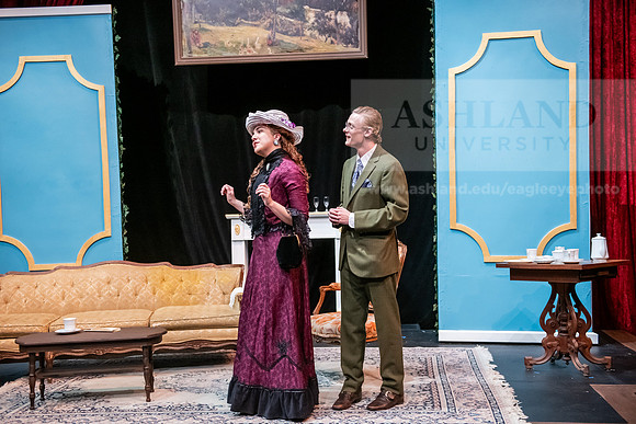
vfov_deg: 29.9
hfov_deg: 43.6
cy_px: 212
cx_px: 318
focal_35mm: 45
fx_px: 795
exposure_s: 1/200
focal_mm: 45
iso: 3200
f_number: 3.2
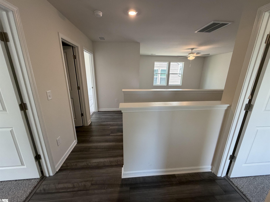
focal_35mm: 14
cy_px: 101
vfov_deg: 85.7
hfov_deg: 102.1
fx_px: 109
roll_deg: +0.1
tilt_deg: -15.1
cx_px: 135
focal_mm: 2.22
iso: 200
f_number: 2.2
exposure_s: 1/120
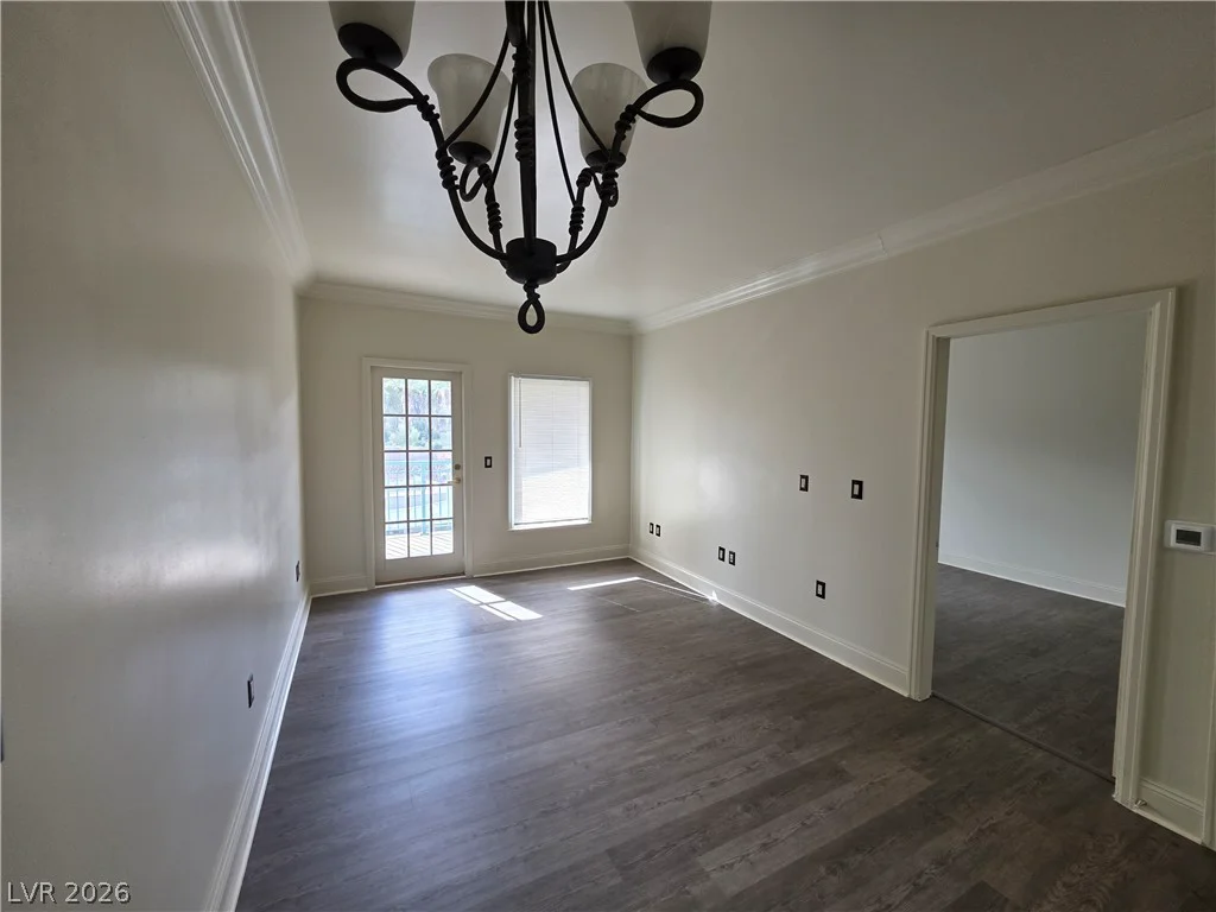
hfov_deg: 106.2
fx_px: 457
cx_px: 608
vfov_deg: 89.9
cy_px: 456
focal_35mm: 13
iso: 80
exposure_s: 1/120
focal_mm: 2.2
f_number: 1.9
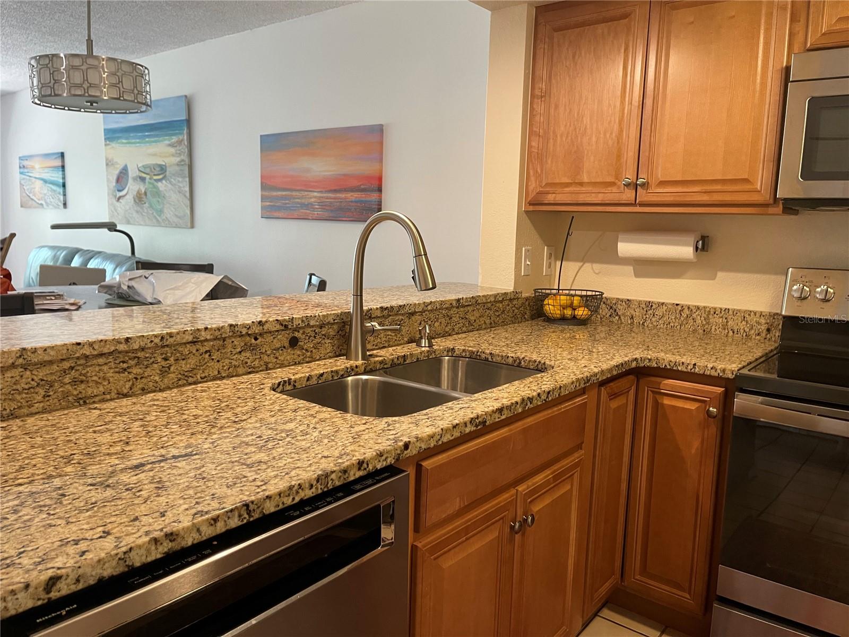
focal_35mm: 25
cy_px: 318
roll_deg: -2.5
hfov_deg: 69.4
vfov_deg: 54.9
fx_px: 613
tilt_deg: -9.2
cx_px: 424
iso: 250
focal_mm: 5.1
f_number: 1.6
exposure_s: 1/60
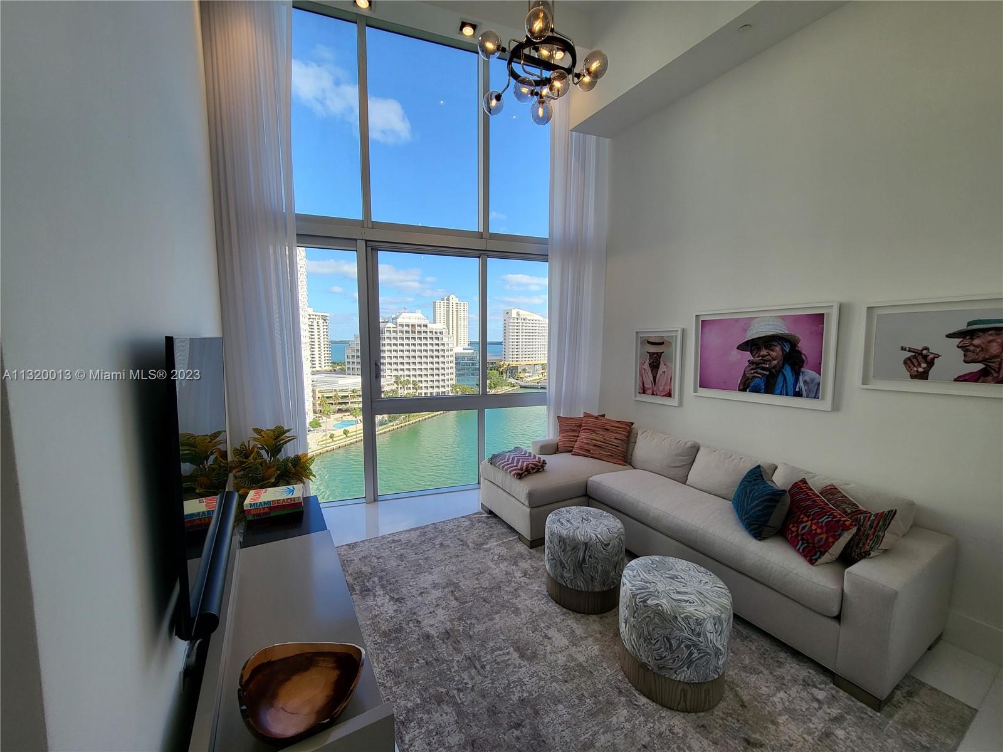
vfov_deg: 89.9
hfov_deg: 106.2
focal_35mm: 13
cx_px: 502
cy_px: 376
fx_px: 377
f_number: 2.2
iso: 32
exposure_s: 1/172
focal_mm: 1.74
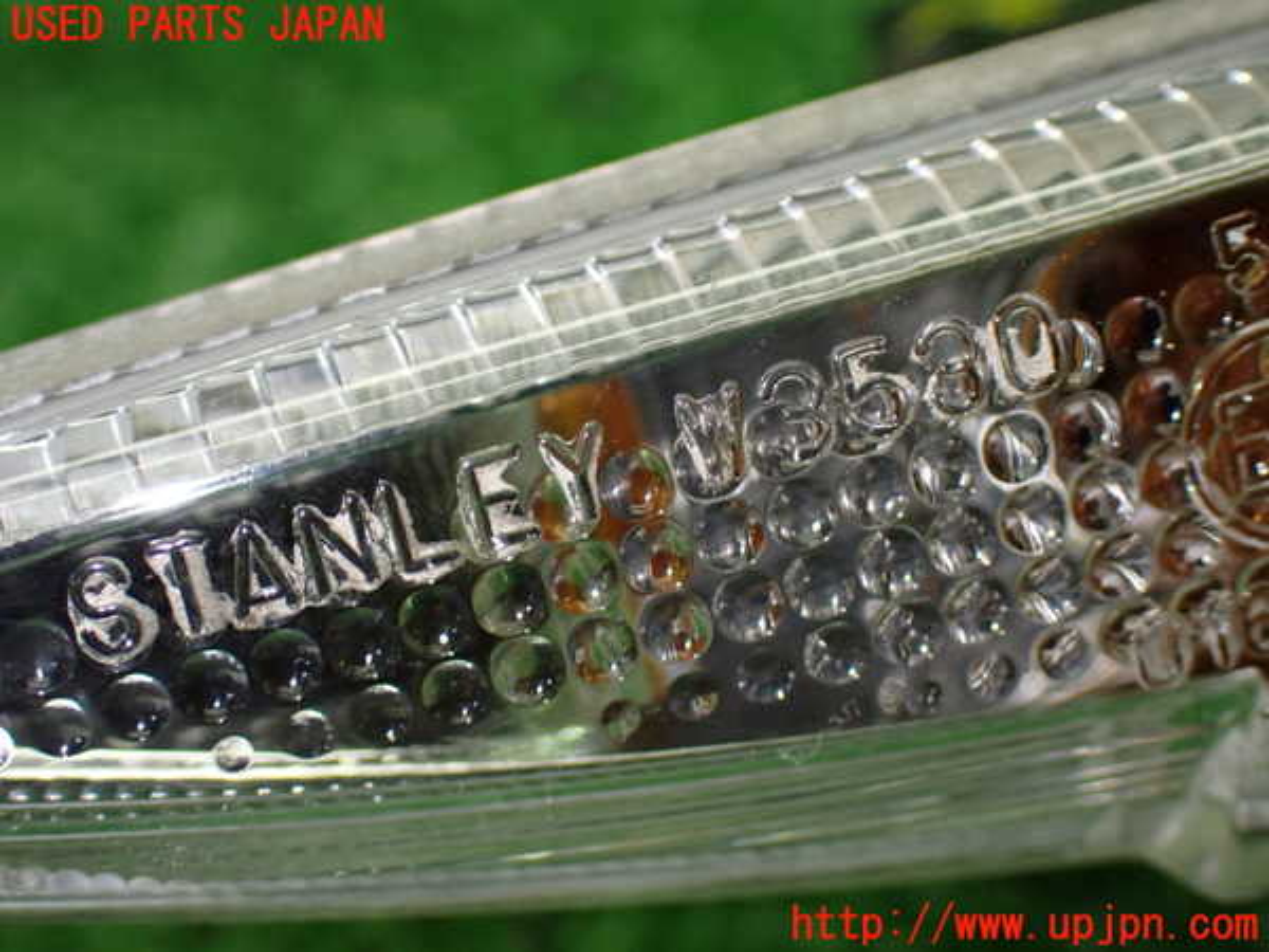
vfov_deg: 19.1
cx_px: 634
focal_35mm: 77
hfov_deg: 25.3
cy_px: 476
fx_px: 2823
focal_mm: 13.65
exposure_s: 1/125
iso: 800
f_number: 4.1
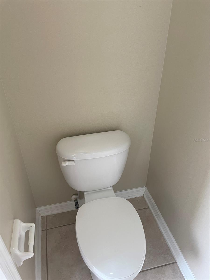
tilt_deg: -34.8
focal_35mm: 26
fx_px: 210
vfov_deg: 67.3
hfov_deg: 53.1
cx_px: 105
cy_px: 140
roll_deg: +1.2
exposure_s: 1/60
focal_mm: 4.2
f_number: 1.6
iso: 80
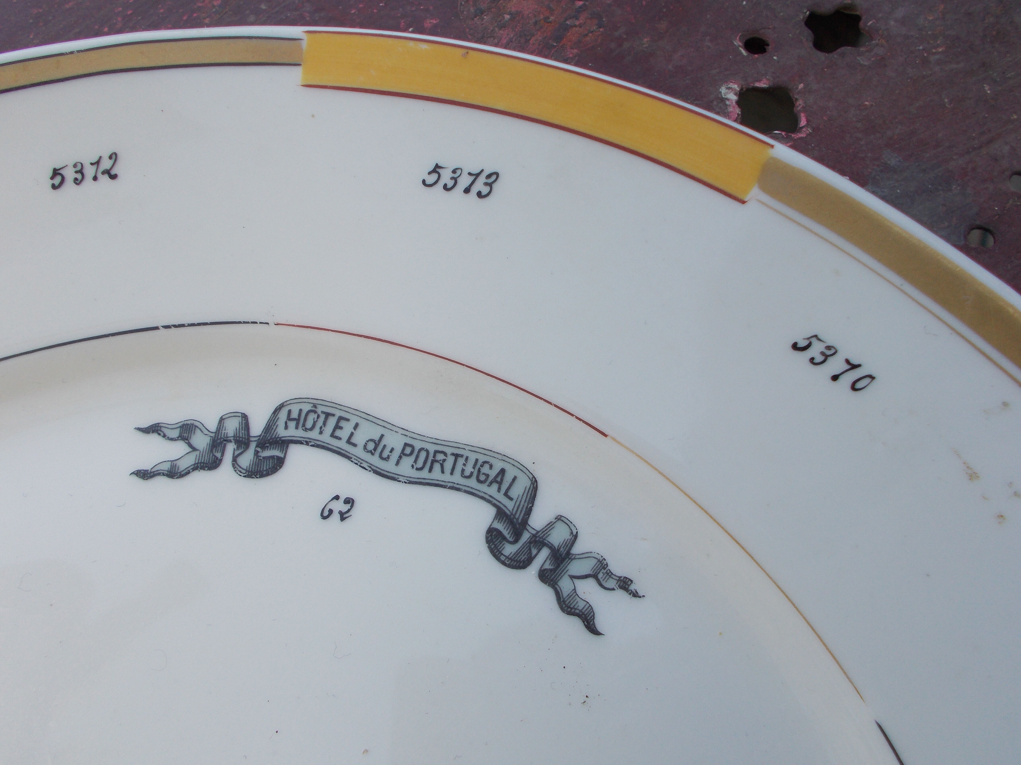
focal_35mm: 30
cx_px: 510
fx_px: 885
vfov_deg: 46.8
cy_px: 382
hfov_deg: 60.0
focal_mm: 5.3
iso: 80
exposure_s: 1/160
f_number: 3.4
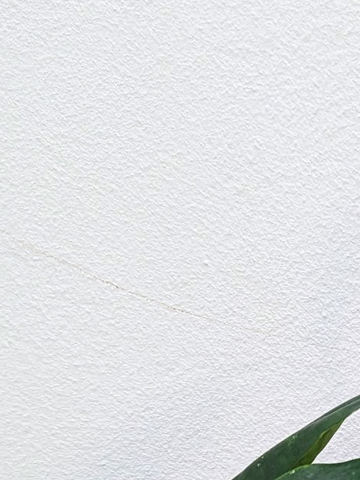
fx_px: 1304
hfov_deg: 14.3
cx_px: 595
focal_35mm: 94
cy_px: 581
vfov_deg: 19.6
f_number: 1.85
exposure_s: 1/83.5
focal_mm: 6.81
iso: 317
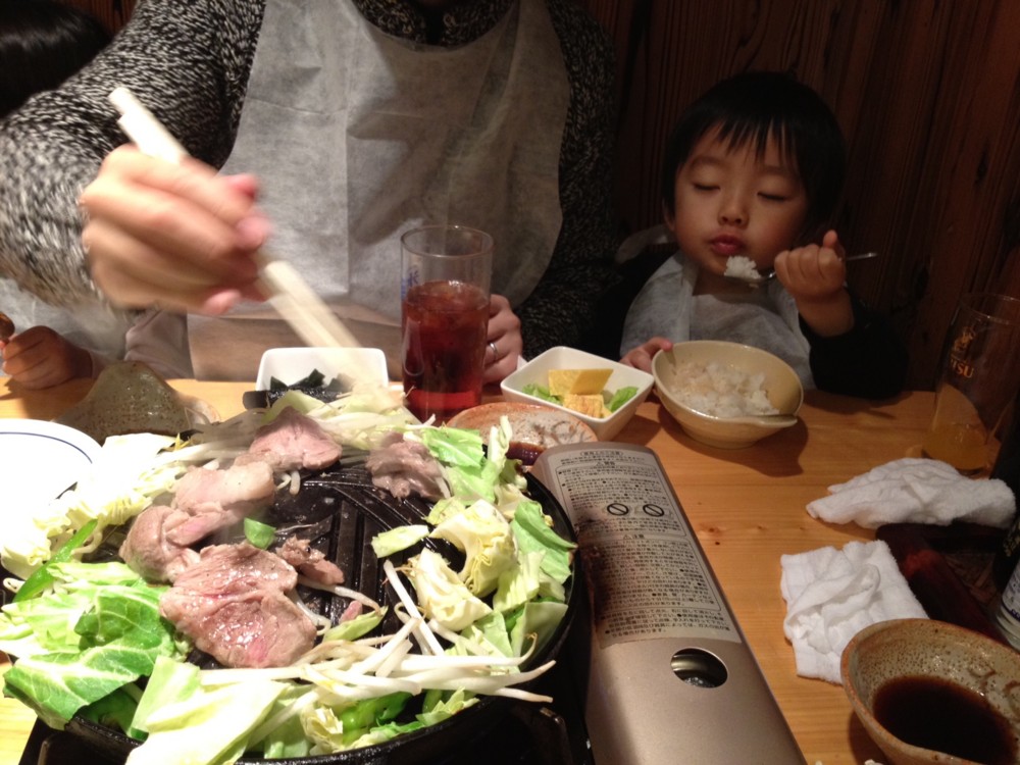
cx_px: 510
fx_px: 1031
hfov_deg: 52.6
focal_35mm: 35
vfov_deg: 40.7
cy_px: 382
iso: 160
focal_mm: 4.28
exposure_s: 1/20
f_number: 2.4
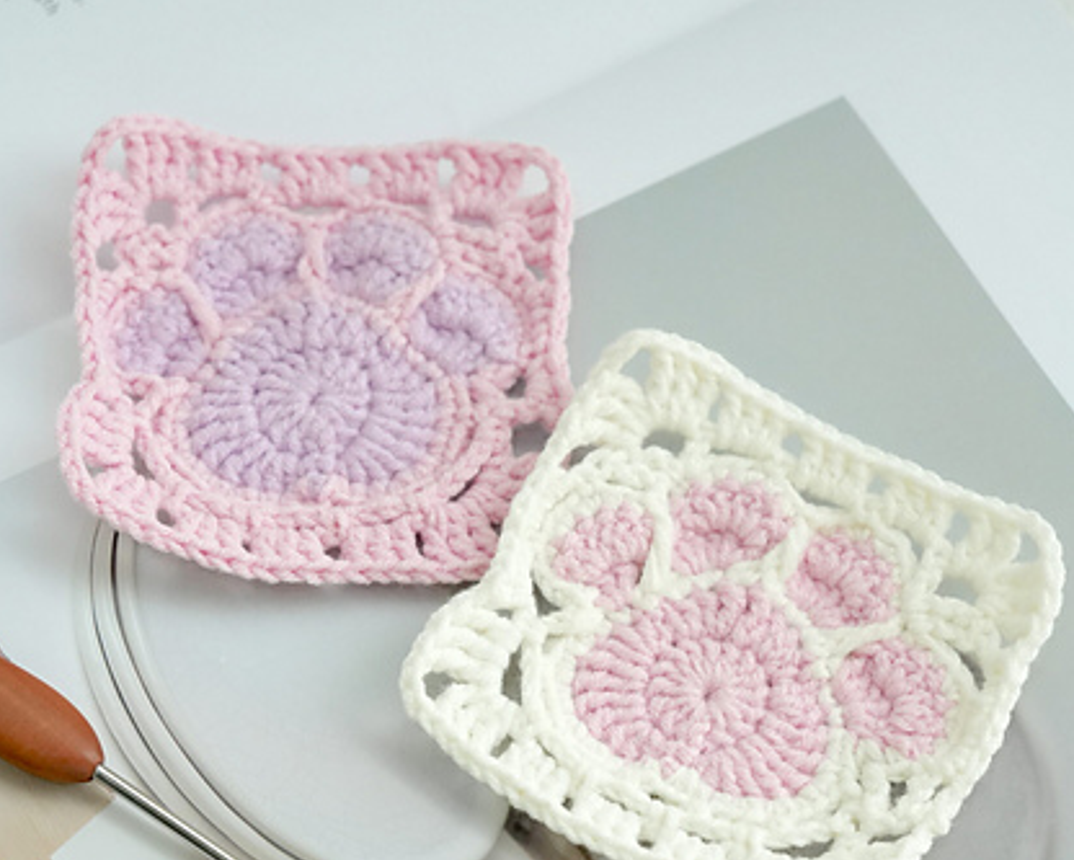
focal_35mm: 101
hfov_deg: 19.0
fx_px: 3211
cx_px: 543
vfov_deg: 15.2
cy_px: 589
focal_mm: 70
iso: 3200
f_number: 7.1
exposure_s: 1/500
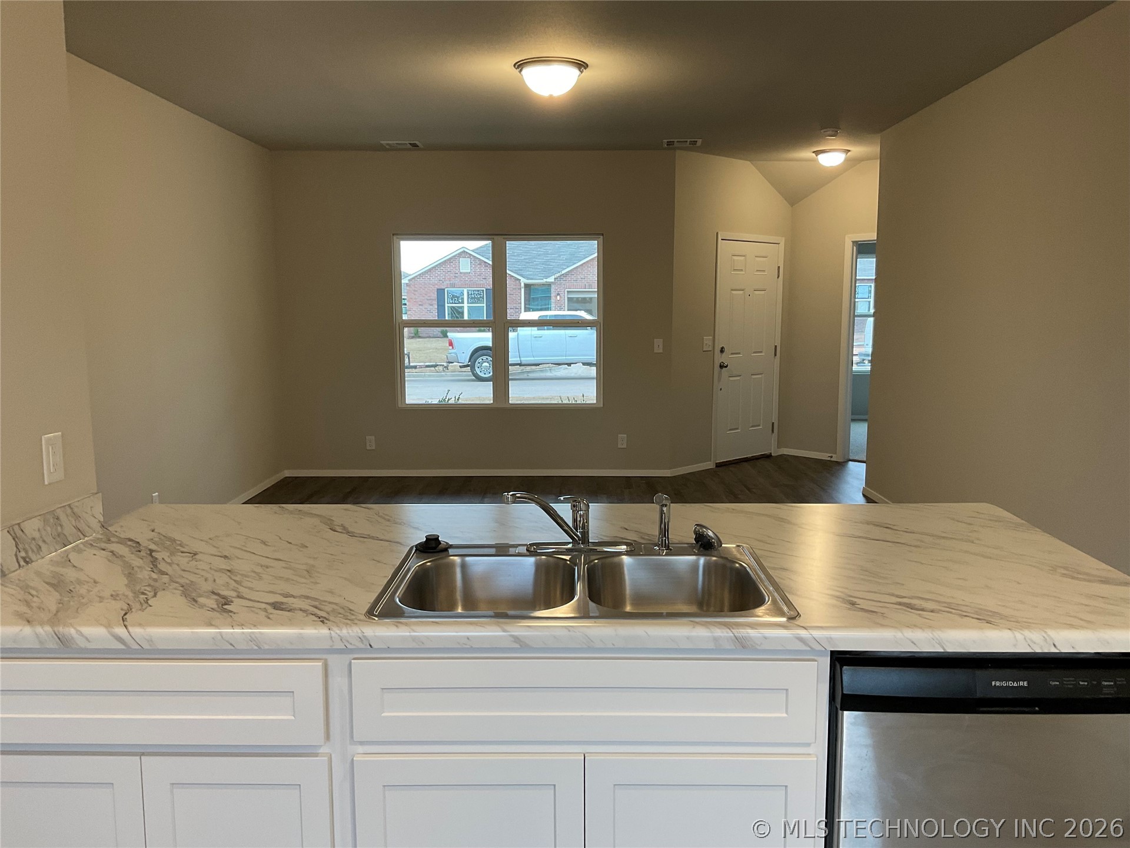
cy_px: 424
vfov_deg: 48.2
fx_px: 947
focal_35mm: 29
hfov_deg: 61.7
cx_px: 565
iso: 50
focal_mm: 3
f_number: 1.8
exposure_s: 1/60
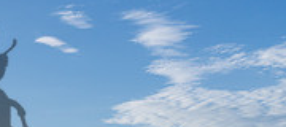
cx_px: -52
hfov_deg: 17.2
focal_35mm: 125
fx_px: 904
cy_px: 161
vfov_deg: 8.0
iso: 50
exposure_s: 1/3200
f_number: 4
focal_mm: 35
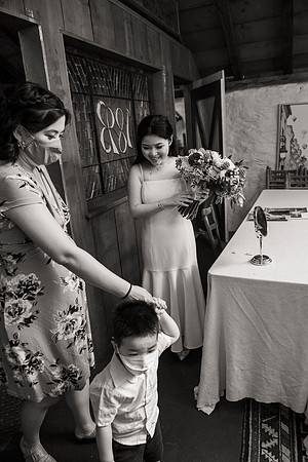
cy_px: 231
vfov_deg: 73.7
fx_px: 308
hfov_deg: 53.1
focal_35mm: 24
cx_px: 154
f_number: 4
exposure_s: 1/160
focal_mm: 24
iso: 2500
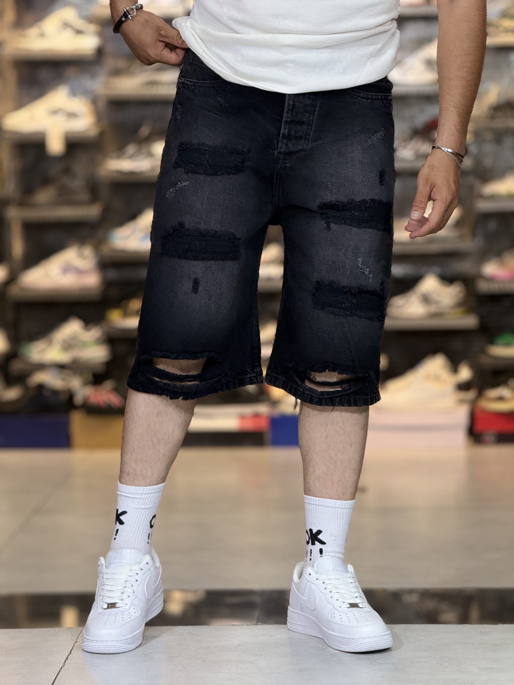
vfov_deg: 16.4
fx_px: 2376
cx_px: 257
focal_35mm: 120
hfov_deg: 12.3
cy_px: 342
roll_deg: +0.5
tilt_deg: -4.9
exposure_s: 1/100
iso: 160
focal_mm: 15.66
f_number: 2.8
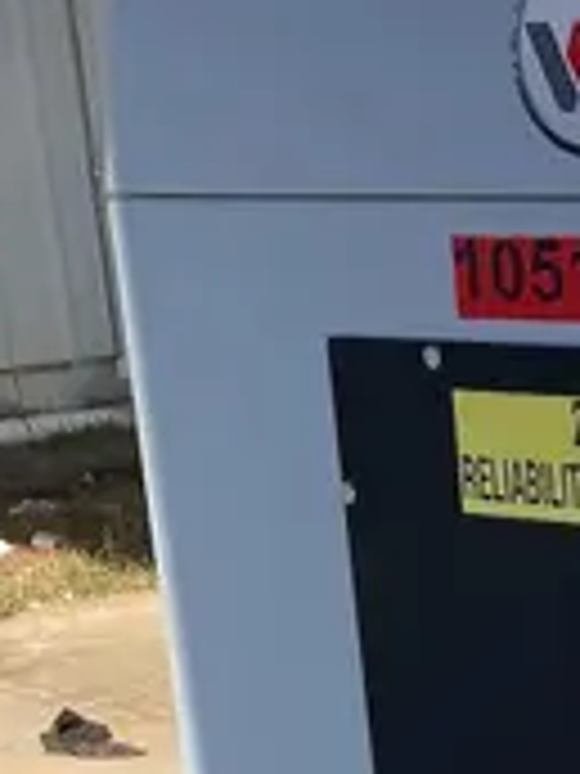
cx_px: 1115
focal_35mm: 111
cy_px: 1091
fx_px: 2480
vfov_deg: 16.4
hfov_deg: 12.0
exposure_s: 1/4808
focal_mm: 4.25
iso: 32
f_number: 1.8
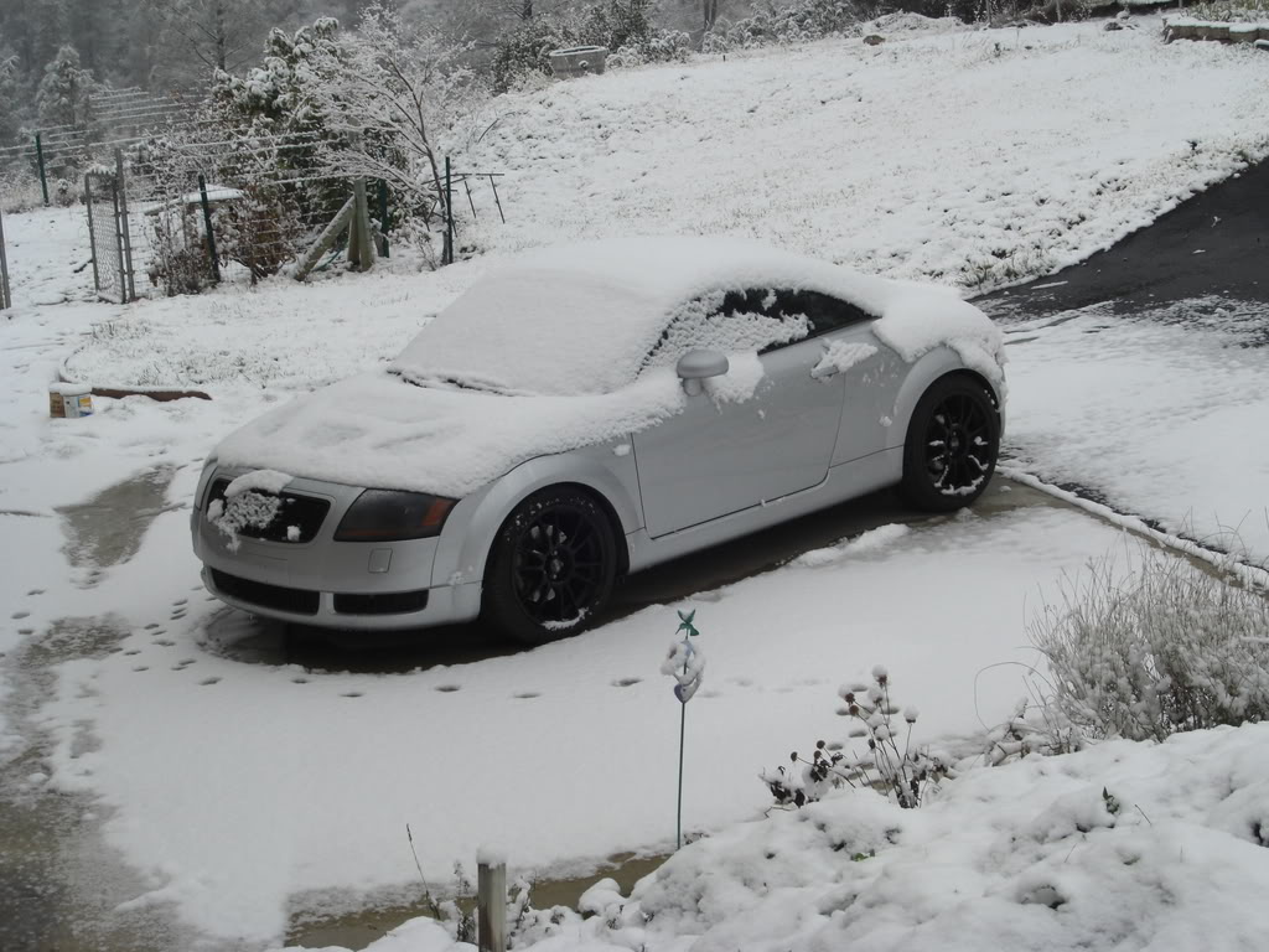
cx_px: 634
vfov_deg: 21.6
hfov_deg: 28.6
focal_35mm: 68
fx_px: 2493
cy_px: 476
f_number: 5.6
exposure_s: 1/160
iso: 80
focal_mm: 14.2
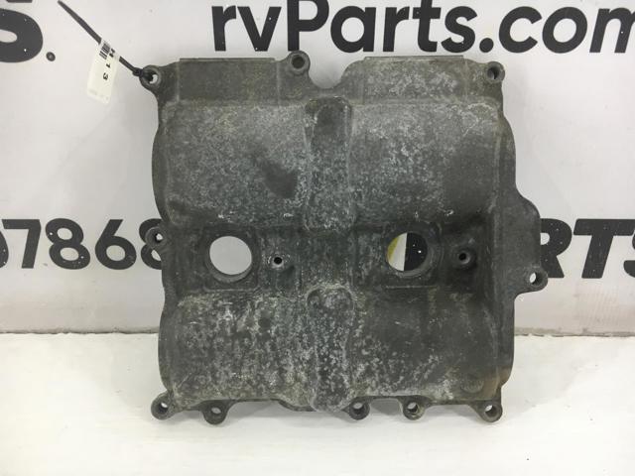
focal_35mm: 29
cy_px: 238
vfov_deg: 48.2
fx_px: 532
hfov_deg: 61.7
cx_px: 318
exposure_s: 1/33
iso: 25
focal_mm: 4.15
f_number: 2.2
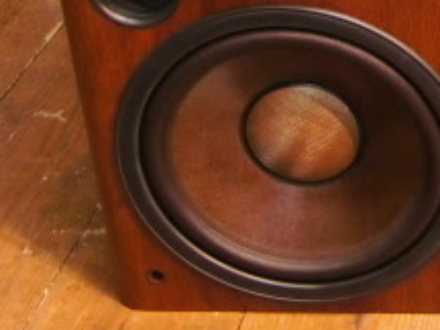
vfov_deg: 14.5
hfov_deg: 18.8
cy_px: -92
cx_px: 542
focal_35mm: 98
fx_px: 1246
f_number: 2.7
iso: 400
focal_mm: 5.8
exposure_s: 1/25
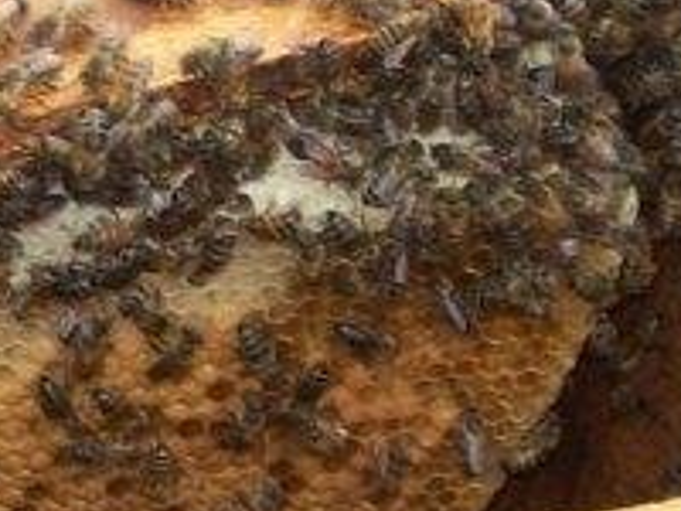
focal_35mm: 230
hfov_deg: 8.6
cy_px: 169
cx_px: 82
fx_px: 4525
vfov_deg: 6.5
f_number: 3
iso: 80
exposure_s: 1/73.6
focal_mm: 7.6
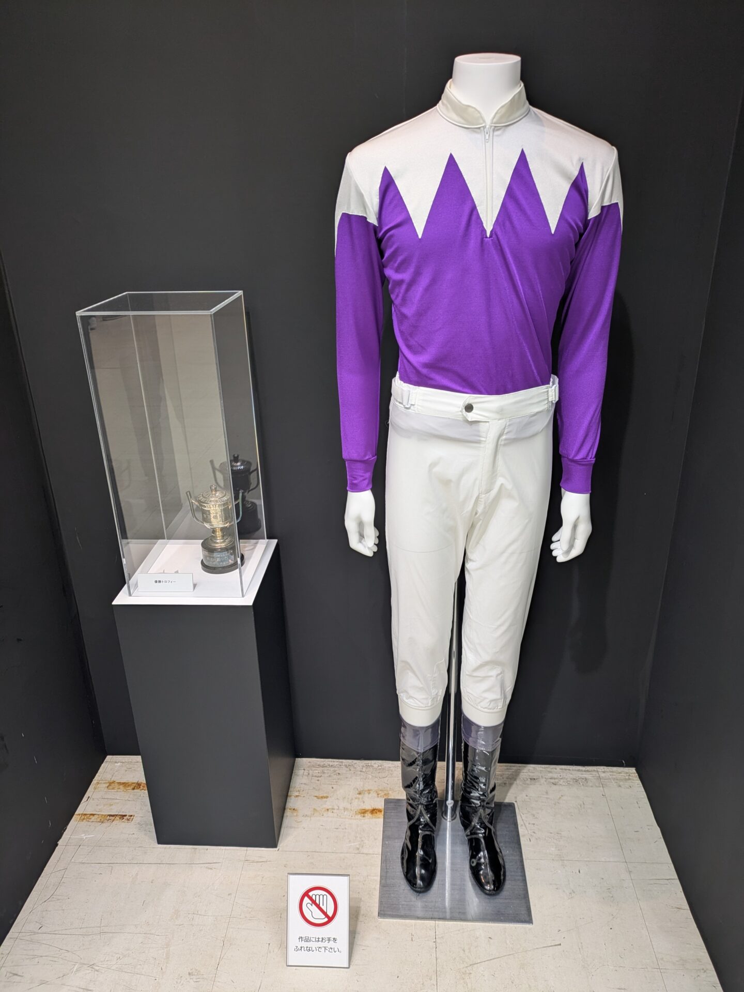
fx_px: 716
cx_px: 372
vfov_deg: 69.4
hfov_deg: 54.9
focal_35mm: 25
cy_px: 496
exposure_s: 1/60
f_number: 1.89
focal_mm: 5.43
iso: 52
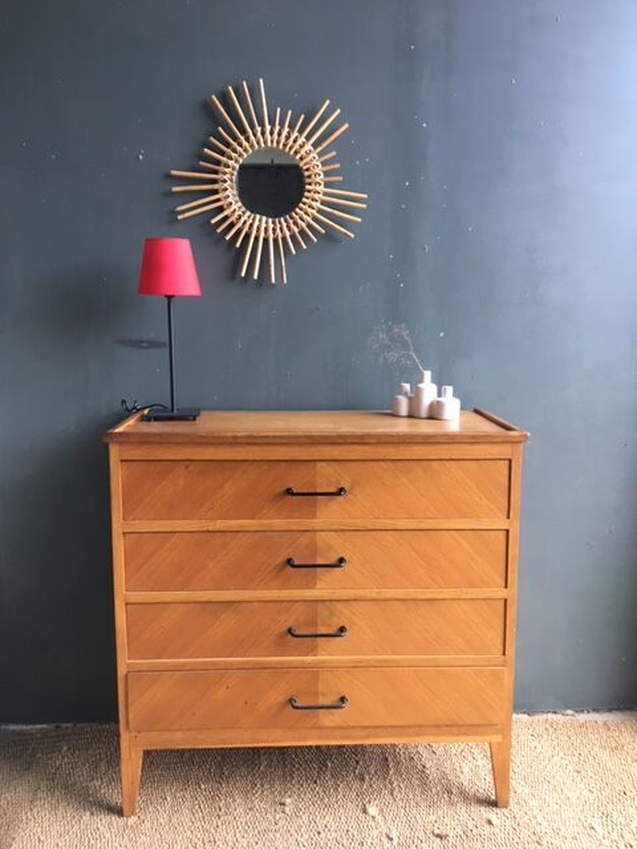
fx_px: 712
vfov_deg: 61.7
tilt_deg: -8.8
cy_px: 424
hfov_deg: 48.2
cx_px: 318
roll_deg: +0.4
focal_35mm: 29
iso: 64
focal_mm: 4.15
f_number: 2.2
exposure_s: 1/33
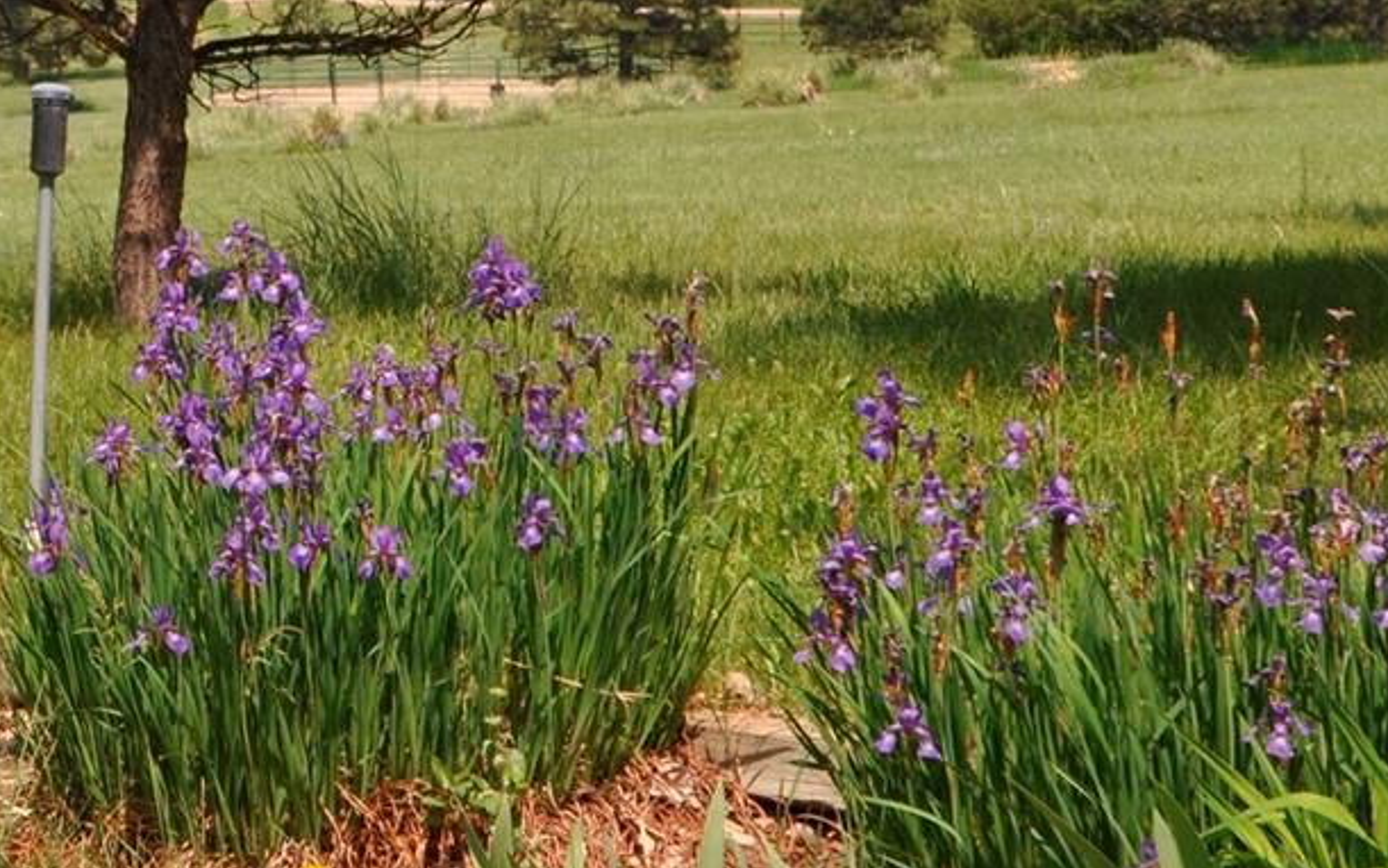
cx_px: -150
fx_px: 3632
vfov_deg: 13.5
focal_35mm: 96
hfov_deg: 20.6
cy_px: 59
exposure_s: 1/200
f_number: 11
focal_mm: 24
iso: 200
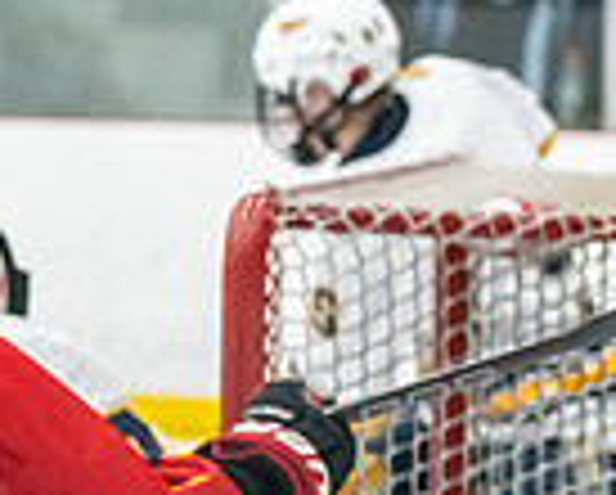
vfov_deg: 3.9
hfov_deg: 4.8
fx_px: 7285
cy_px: 782
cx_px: -365
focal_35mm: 399
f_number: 2.8
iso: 3200
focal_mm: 82
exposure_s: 1/800
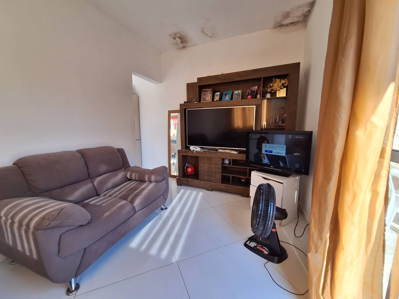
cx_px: 200
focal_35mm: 13
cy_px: 150
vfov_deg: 89.9
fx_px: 150
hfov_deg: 106.2
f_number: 2.2
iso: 40
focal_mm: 1.74
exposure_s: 1/147
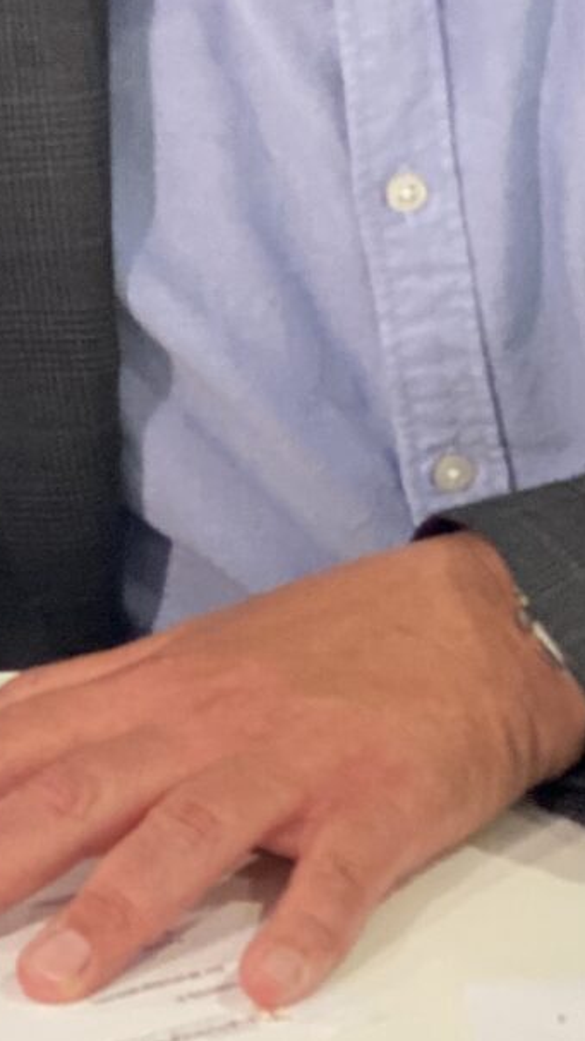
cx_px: -108
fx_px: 6597
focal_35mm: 239
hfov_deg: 5.1
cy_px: -156
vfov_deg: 8.9
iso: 250
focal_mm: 6
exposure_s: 1/64
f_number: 2
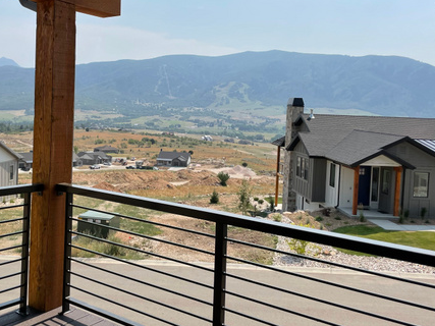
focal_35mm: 39
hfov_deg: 47.5
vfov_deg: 36.6
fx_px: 490
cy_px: 124
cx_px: 165
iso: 32
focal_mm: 4.2
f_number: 1.6
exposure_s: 1/6494
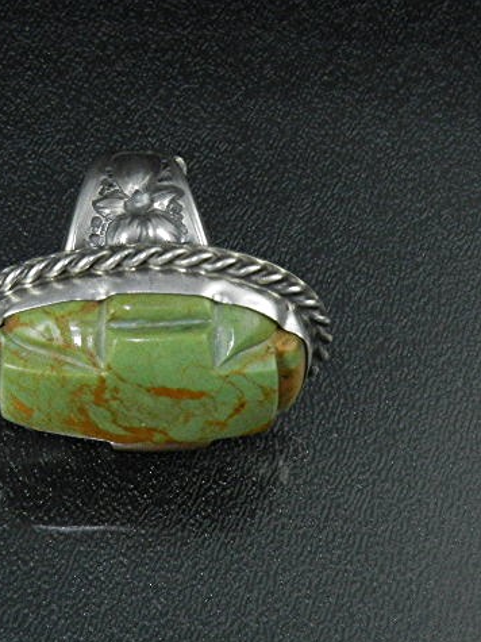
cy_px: 323
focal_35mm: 120
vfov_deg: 16.4
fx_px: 2224
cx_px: 159
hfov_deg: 12.3
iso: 800
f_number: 8.8
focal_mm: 16
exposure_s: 1/30
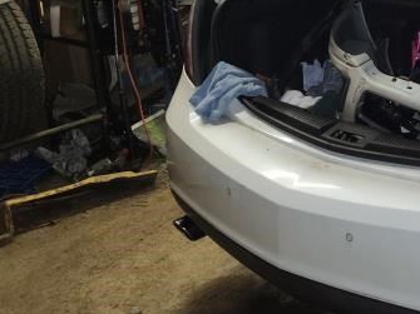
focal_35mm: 55
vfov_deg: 25.9
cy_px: 44
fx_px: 667
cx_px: 491
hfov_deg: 30.3
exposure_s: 1/24
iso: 100
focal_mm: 5.4
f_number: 1.8
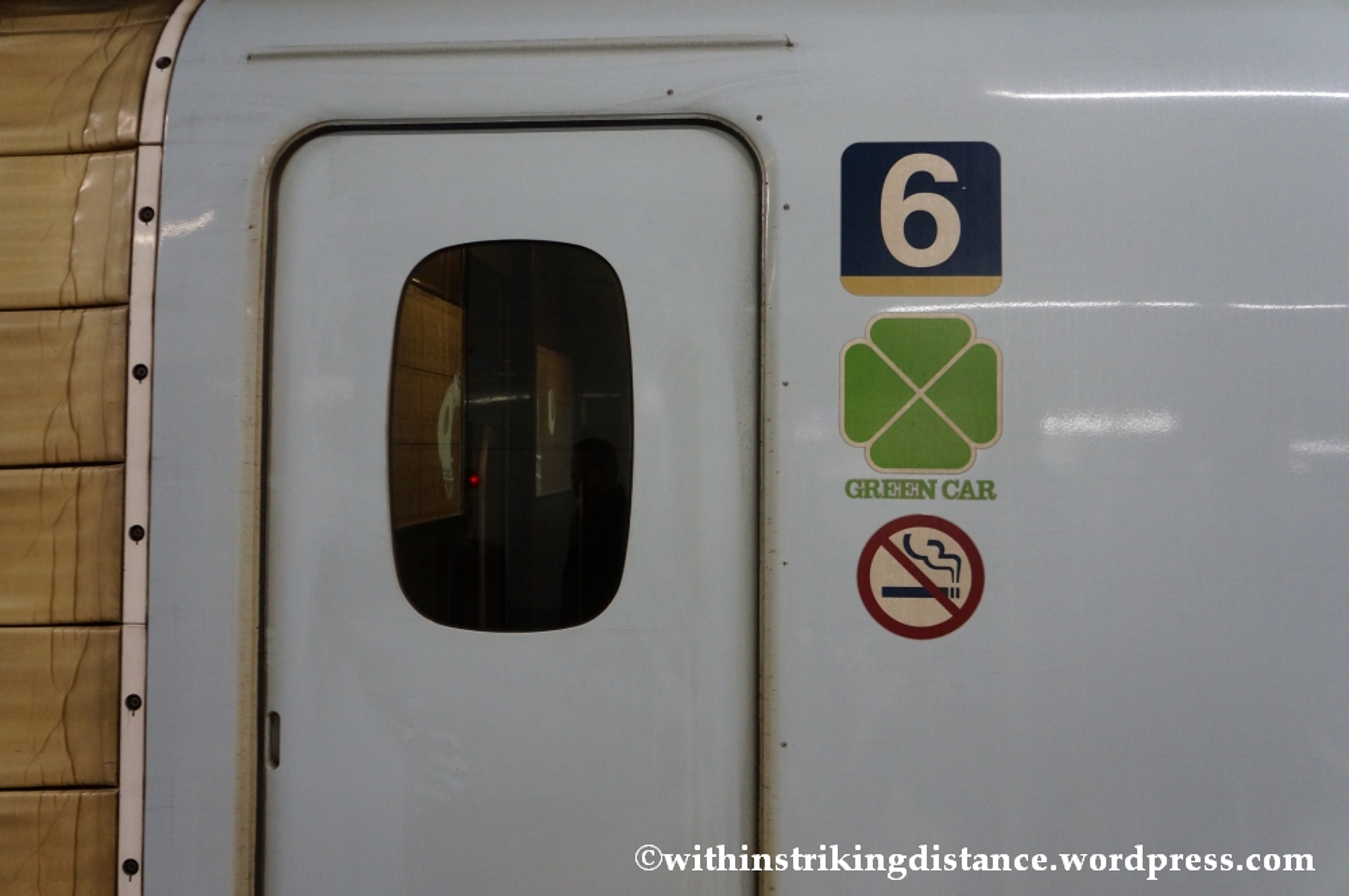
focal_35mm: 30
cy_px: 448
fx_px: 1123
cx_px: 674
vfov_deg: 43.5
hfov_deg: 62.0
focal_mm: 20
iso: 1600
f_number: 4
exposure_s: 1/160
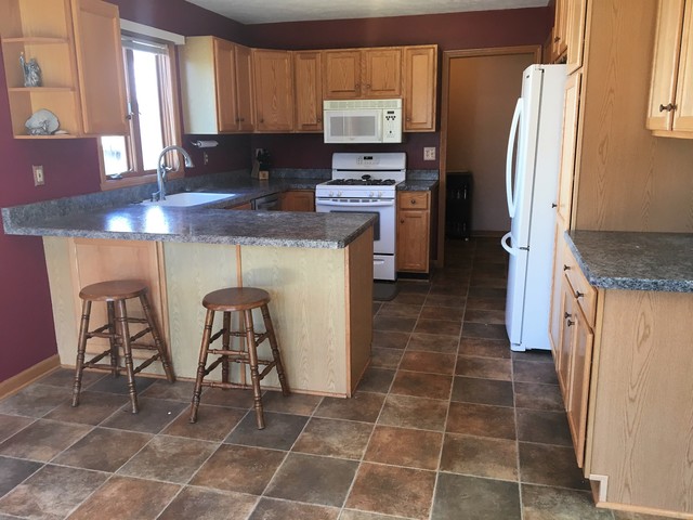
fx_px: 581
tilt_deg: -13.0
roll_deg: -0.1
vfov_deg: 48.2
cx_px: 346
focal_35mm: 29
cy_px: 260
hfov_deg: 61.7
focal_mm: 4.15
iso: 40
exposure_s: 1/30
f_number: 2.2
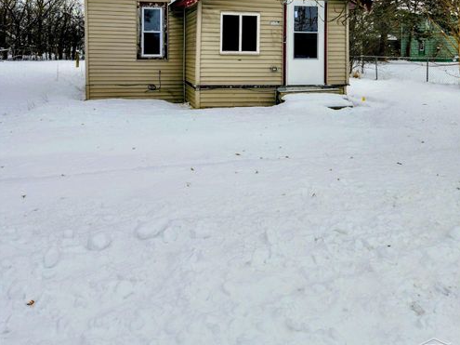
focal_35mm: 31
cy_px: 45
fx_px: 412
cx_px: 230
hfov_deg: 58.4
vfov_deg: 42.3
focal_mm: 5.4
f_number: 1.8
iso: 20
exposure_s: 1/1179
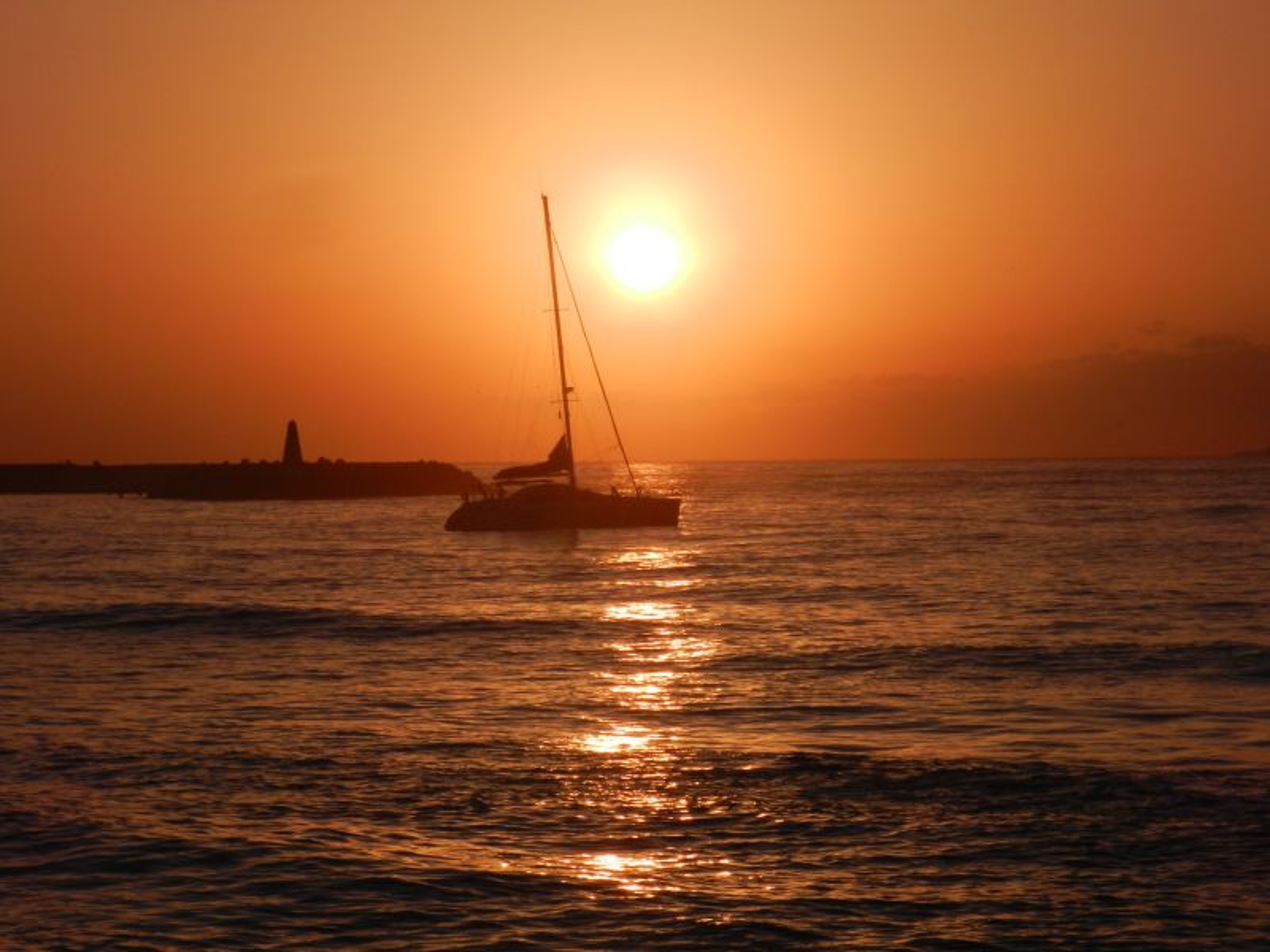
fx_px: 5320
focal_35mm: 145
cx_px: 635
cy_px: 476
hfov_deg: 13.6
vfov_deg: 10.2
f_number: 8
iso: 160
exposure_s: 1/1500
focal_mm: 25.7
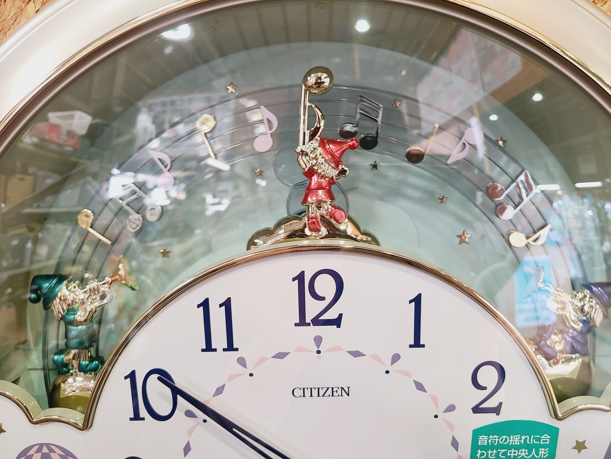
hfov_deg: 67.3
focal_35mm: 26
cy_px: 230
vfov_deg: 53.1
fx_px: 459
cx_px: 306
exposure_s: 1/50
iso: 160
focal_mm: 5.4
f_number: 1.8
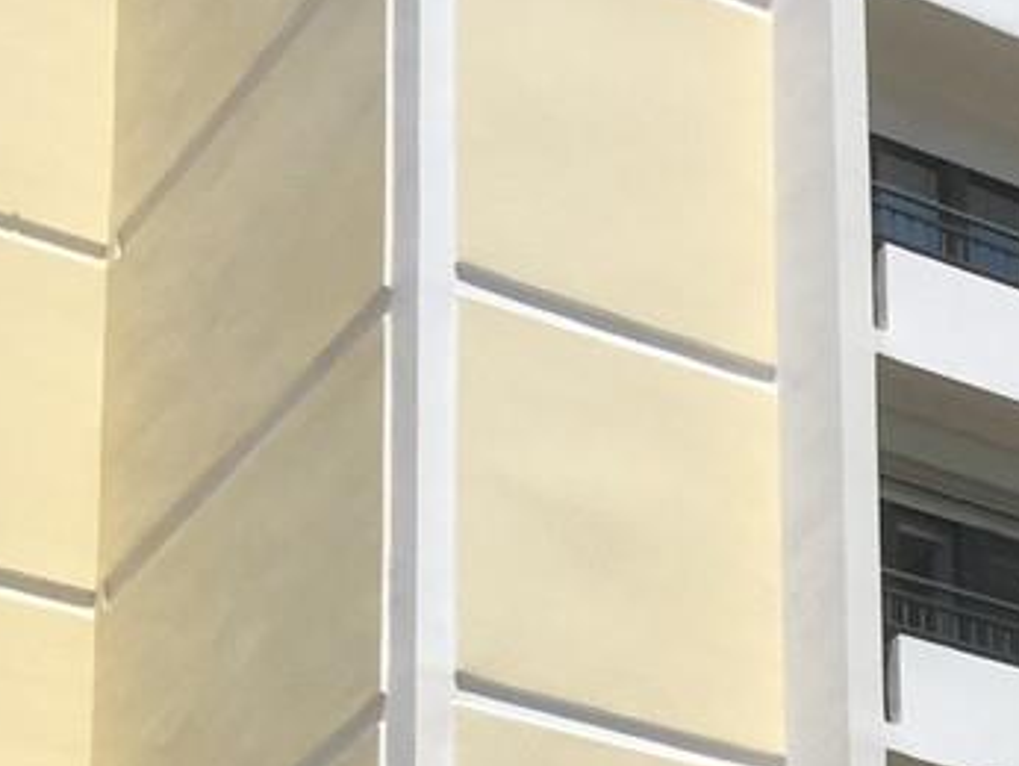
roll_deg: +1.9
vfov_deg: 10.3
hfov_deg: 14.1
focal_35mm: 134
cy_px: 1464
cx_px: 1367
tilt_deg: +16.5
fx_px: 3947
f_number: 2.2
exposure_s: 1/3049
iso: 32
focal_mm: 4.15
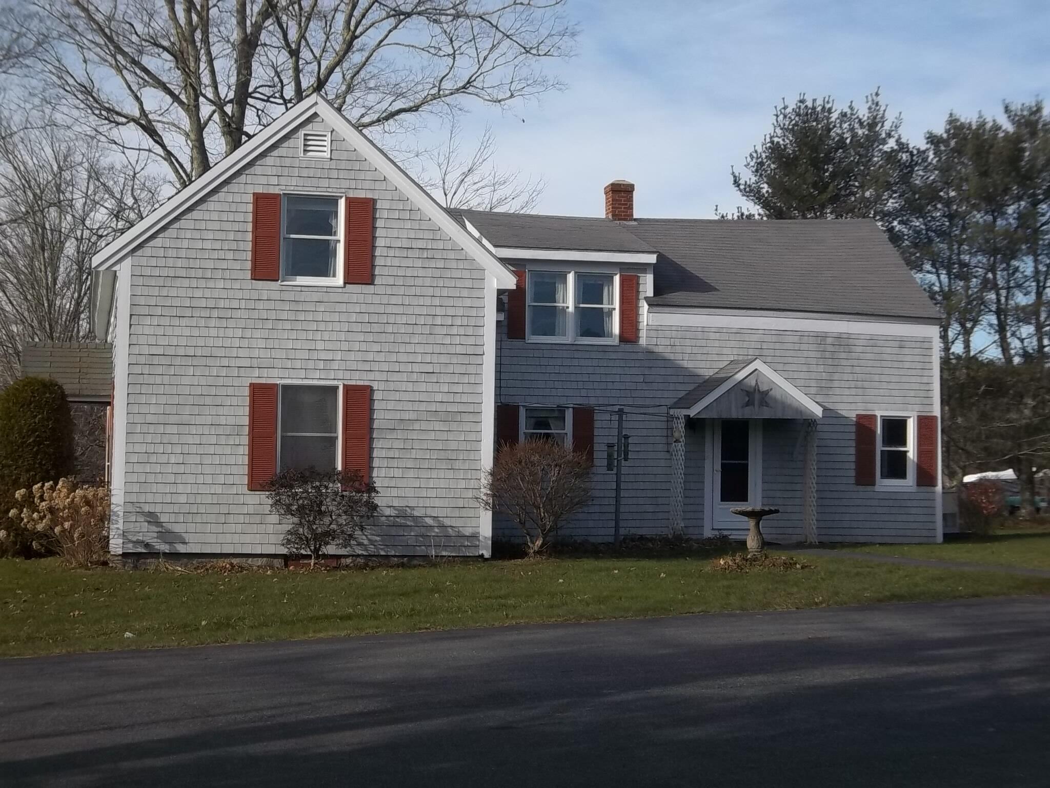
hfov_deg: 30.7
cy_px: 394
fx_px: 1911
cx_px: 525
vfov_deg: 23.3
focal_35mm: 63
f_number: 5.6
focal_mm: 11.2
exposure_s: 1/400
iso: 80
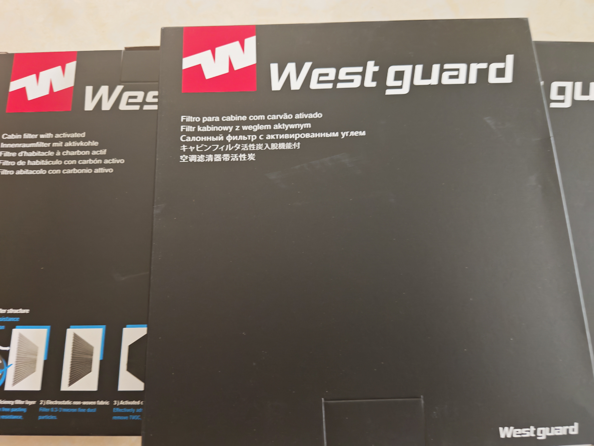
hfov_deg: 71.6
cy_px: 223
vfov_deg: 56.8
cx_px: 297
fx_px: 412
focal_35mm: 24
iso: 500
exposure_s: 1/25
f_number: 1.9
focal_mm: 6.67
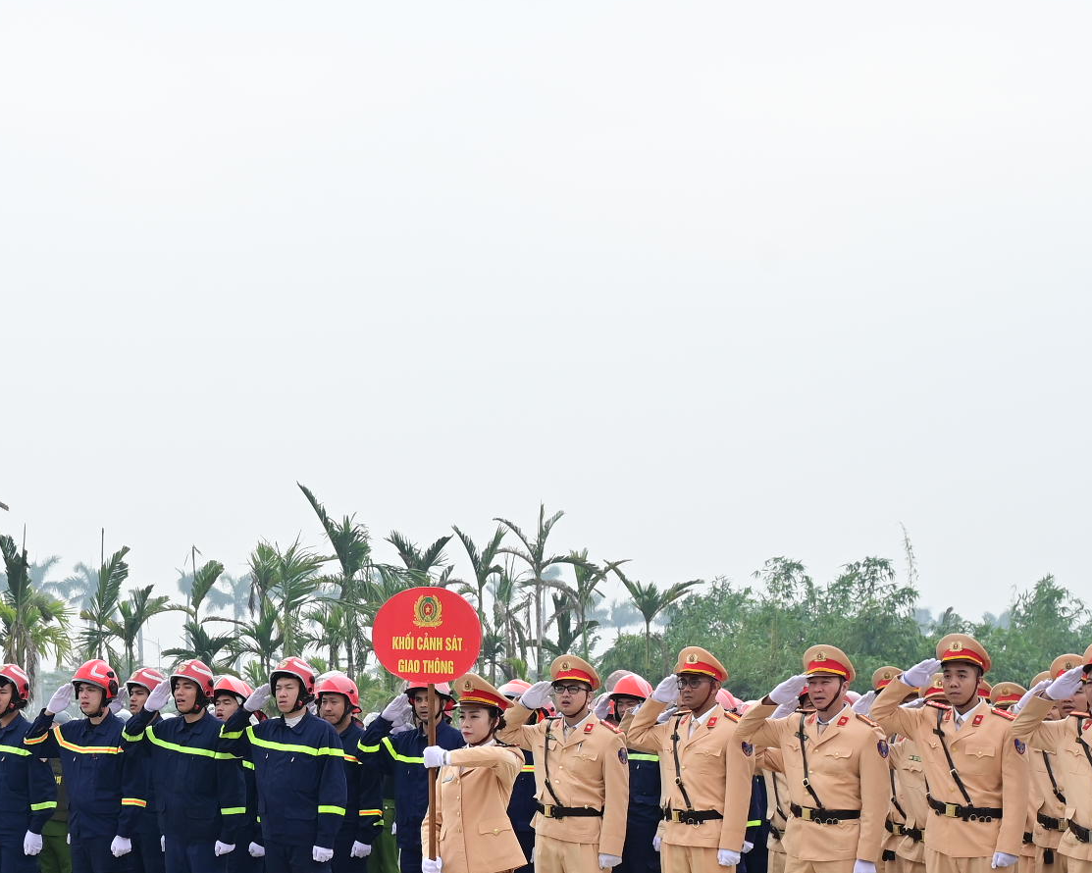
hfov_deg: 18.2
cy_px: 644
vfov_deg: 15.0
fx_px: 3296
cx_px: -84
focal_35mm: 102
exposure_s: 1/160
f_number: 8
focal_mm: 40
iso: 160
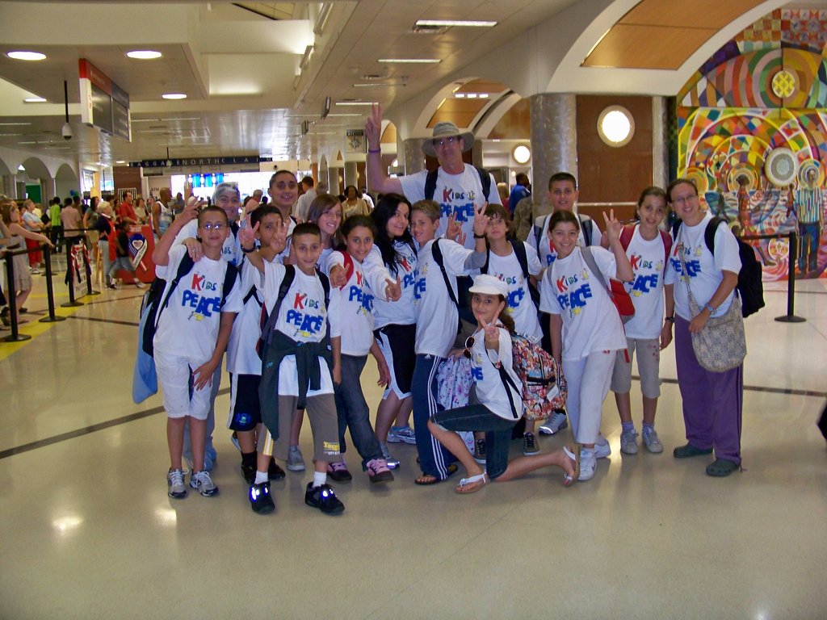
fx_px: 788
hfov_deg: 55.4
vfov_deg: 42.9
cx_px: 414
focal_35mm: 33
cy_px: 310
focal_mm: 5.85
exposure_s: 1/30
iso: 200
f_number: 2.8
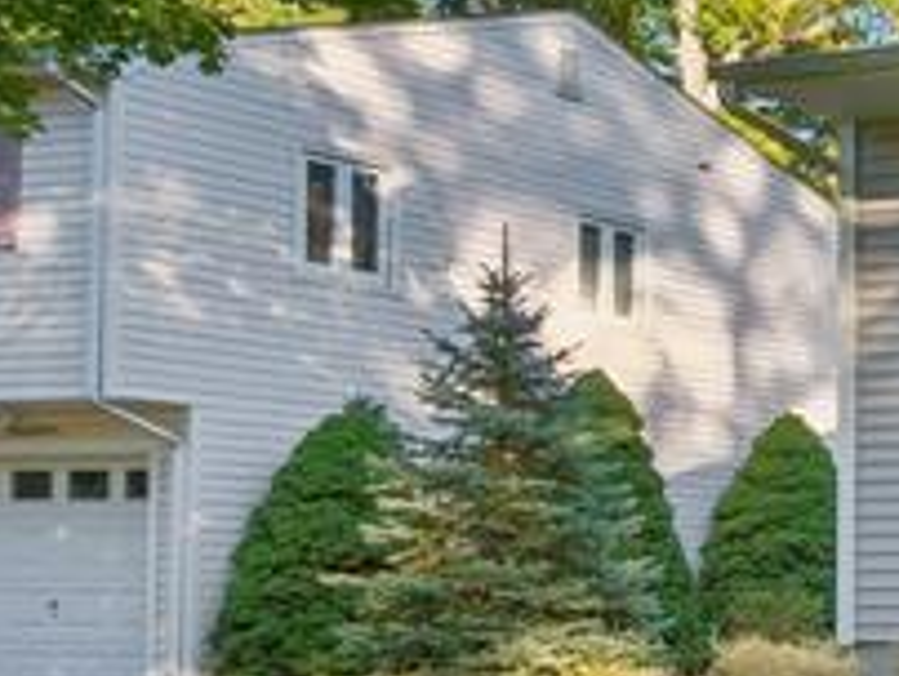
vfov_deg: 19.9
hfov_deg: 16.5
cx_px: 1980
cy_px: 565
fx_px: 1898
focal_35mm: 73
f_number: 8
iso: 160
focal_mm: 10.3
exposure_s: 1/40
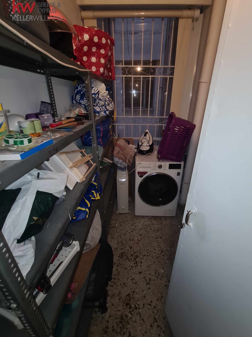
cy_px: 163
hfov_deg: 85.6
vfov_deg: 102.0
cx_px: 132
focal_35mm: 14
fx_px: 136
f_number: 2.2
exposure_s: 1/50
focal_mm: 2.2
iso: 160
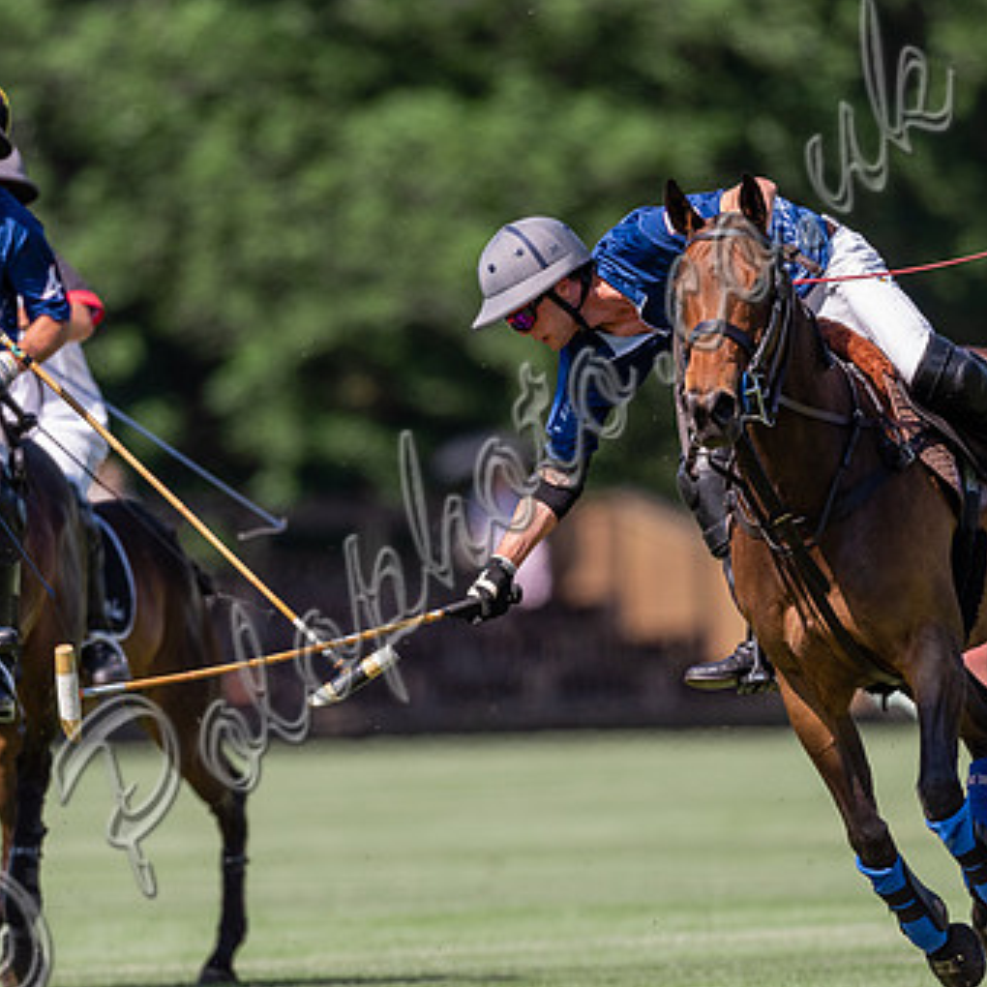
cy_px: 549
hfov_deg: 2.1
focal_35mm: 842
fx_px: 27162
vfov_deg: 2.1
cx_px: 554
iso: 400
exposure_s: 1/3200
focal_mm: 500
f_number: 4
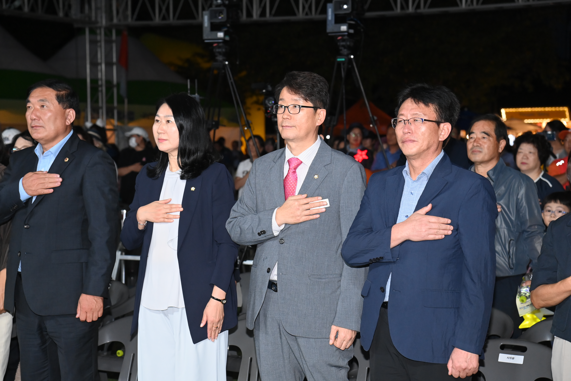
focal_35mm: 92
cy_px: 190
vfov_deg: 14.9
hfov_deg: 22.1
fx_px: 1459
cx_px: 286
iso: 4000
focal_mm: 92
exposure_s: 1/250
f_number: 6.3
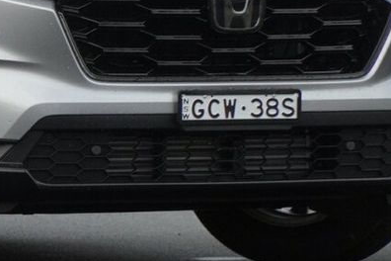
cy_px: -45
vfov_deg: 2.9
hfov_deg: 4.3
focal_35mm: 473
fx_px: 5137
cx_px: -113
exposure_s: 1/400
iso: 800
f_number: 7.1
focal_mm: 104
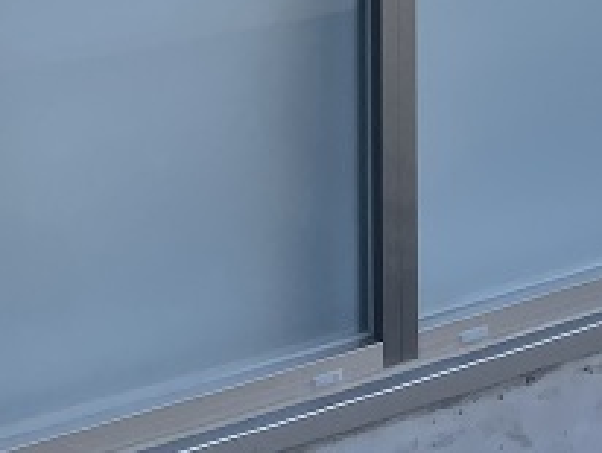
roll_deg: +2.0
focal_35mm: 120
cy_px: -561
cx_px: 1333
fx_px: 2089
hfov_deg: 13.3
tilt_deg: +4.2
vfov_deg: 10.9
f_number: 1.6
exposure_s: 1/558
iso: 32
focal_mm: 4.2
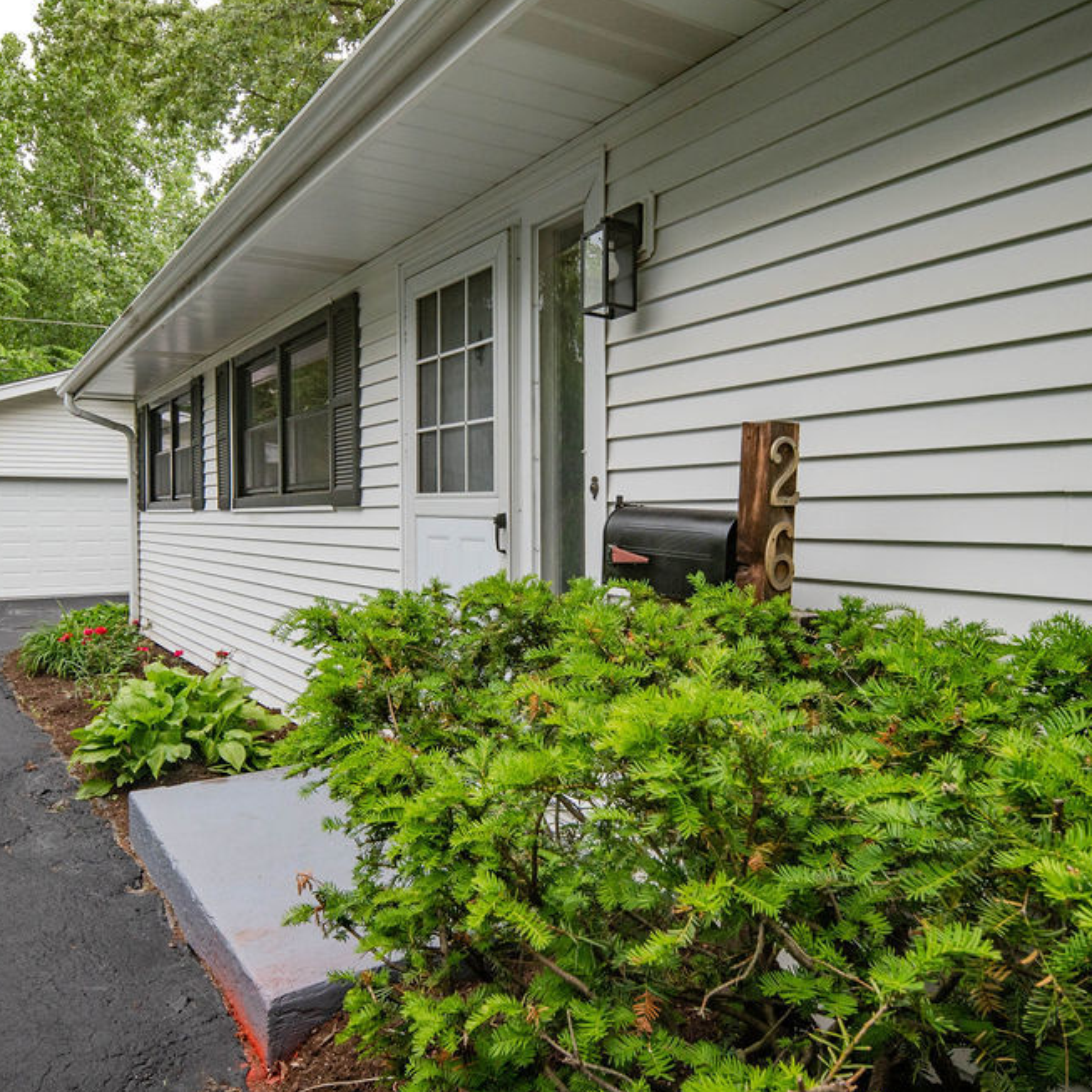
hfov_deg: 65.0
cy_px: 534
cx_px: 512
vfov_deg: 65.0
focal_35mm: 24
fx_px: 857
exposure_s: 1/60
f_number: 8
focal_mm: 12
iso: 320
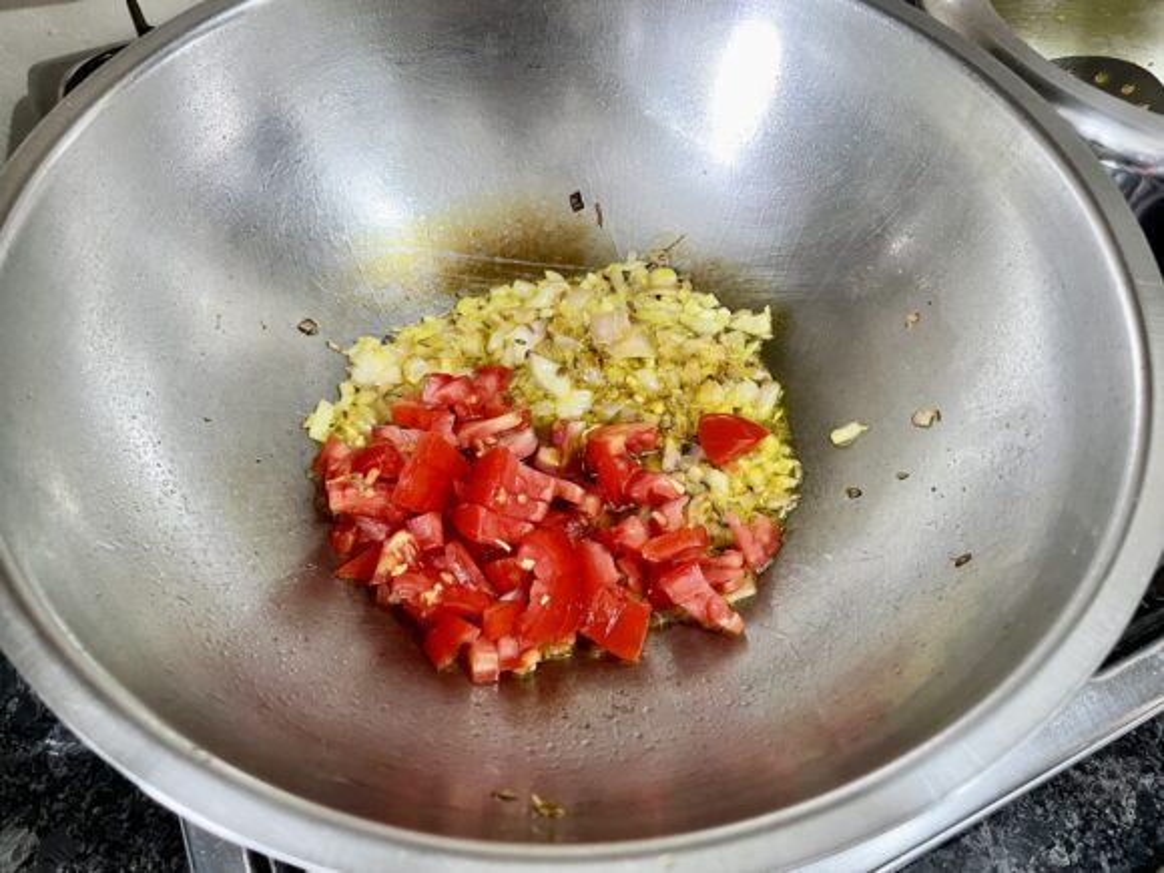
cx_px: 582
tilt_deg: -53.8
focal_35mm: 26
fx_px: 874
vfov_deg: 53.1
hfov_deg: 67.3
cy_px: 436
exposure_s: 1/50
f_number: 1.6
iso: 250
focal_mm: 4.2
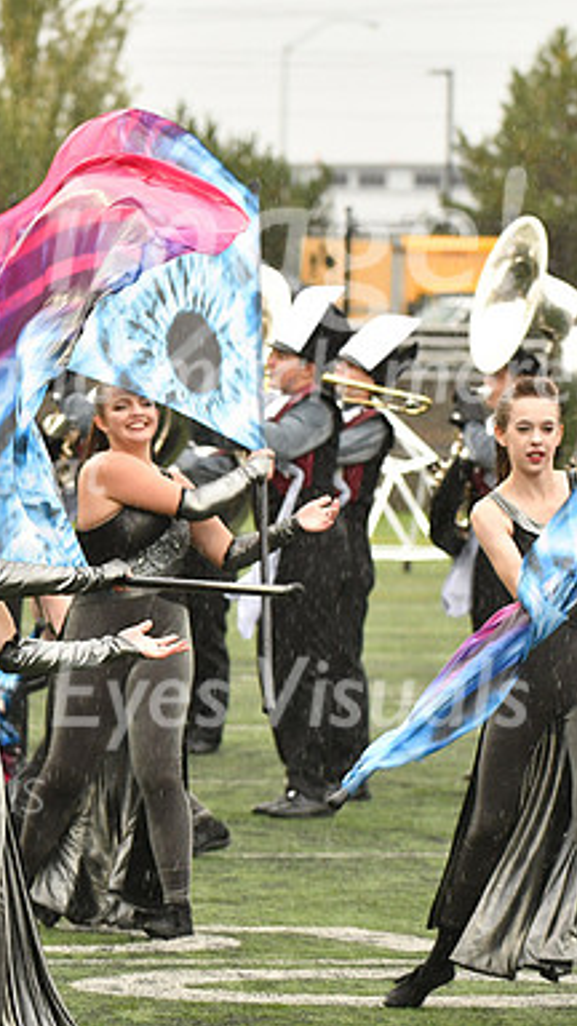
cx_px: -75
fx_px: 7752
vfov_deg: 7.6
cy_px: 514
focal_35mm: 285
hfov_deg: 4.3
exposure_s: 1/400
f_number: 4
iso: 1000
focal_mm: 120
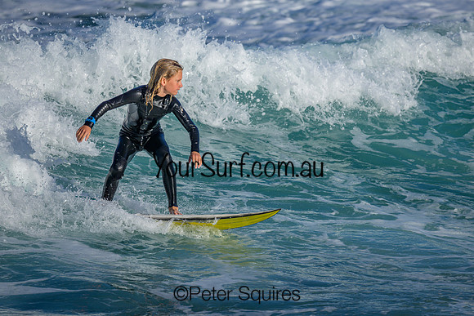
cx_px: 222
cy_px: 154
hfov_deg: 2.4
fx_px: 11201
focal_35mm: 851
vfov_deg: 1.6
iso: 220
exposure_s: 1/2000
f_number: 8
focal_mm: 800
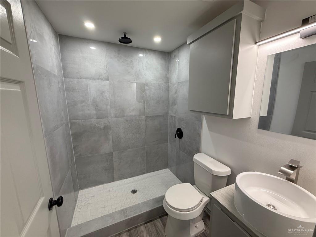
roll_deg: -0.3
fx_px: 128
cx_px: 158
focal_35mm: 14
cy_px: 118
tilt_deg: -9.6
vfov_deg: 85.7
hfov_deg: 102.1
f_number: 2.2
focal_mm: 2.22
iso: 250
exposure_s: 1/120
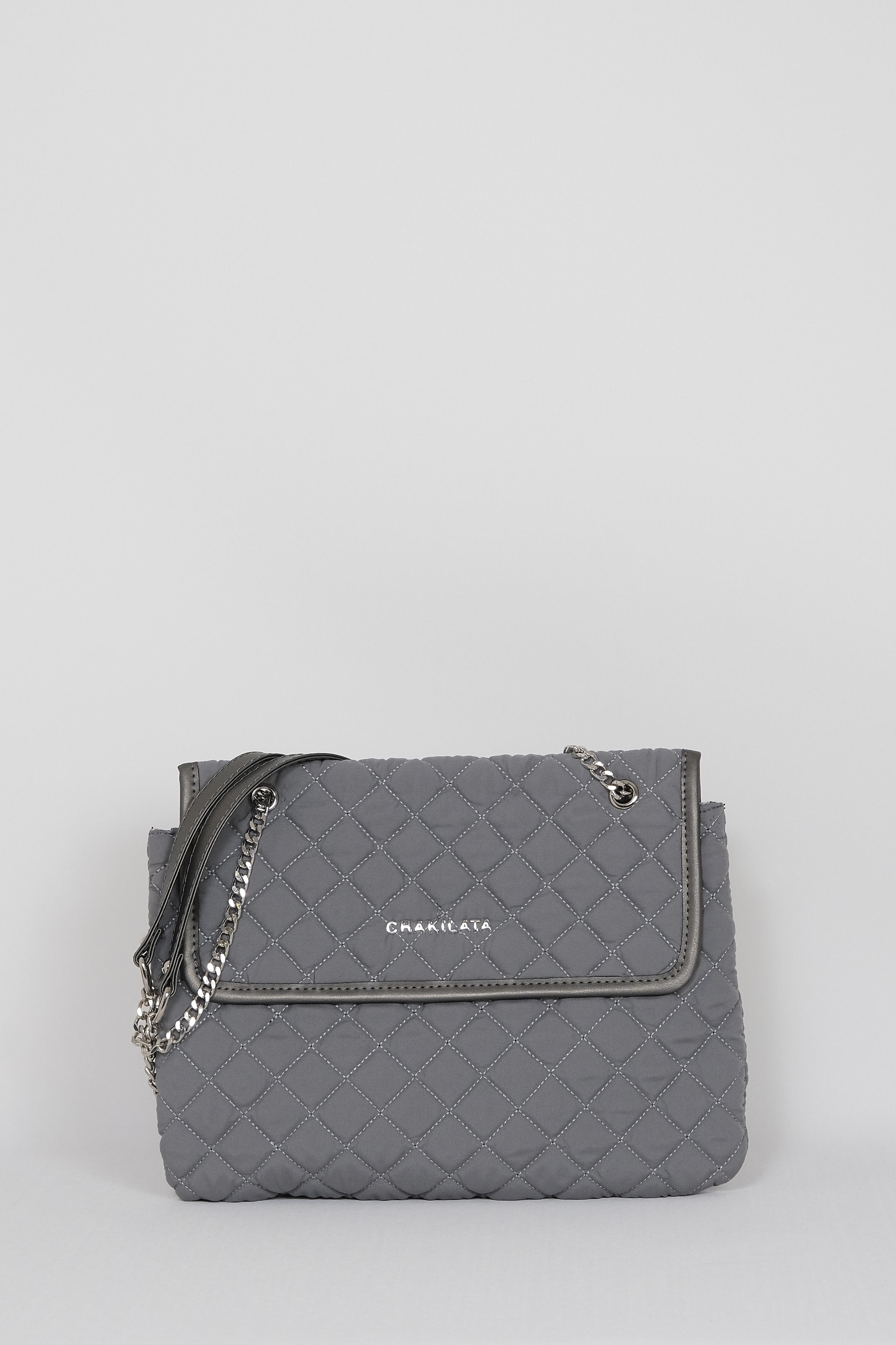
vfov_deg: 24.8
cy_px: 672
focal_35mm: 82
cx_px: 448
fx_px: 3061
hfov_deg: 16.7
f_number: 7.1
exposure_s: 1/125
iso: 1000
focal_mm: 54.5
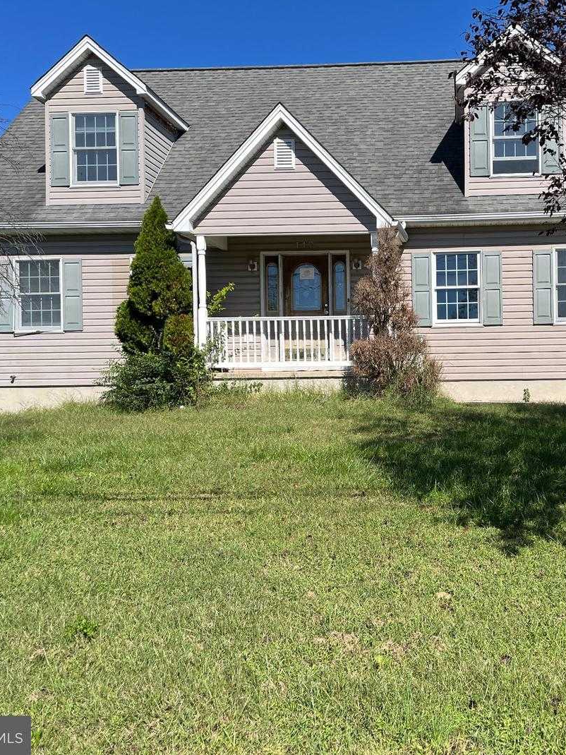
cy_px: 375
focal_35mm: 35
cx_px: 415
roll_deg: +0.9
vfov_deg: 52.6
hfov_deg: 39.7
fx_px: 763
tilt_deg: -1.3
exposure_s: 1/3623
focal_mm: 5.1
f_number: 1.6
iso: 50
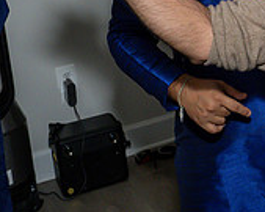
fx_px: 737
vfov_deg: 15.5
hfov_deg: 19.1
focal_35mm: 94
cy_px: -69
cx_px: 326
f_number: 8
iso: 800
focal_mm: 17
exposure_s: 1/250
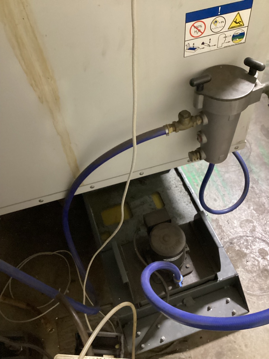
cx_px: 134
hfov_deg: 45.4
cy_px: 180
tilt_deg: -53.3
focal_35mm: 31
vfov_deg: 58.4
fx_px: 321
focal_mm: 3.3
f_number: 2.4
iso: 640
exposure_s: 1/24
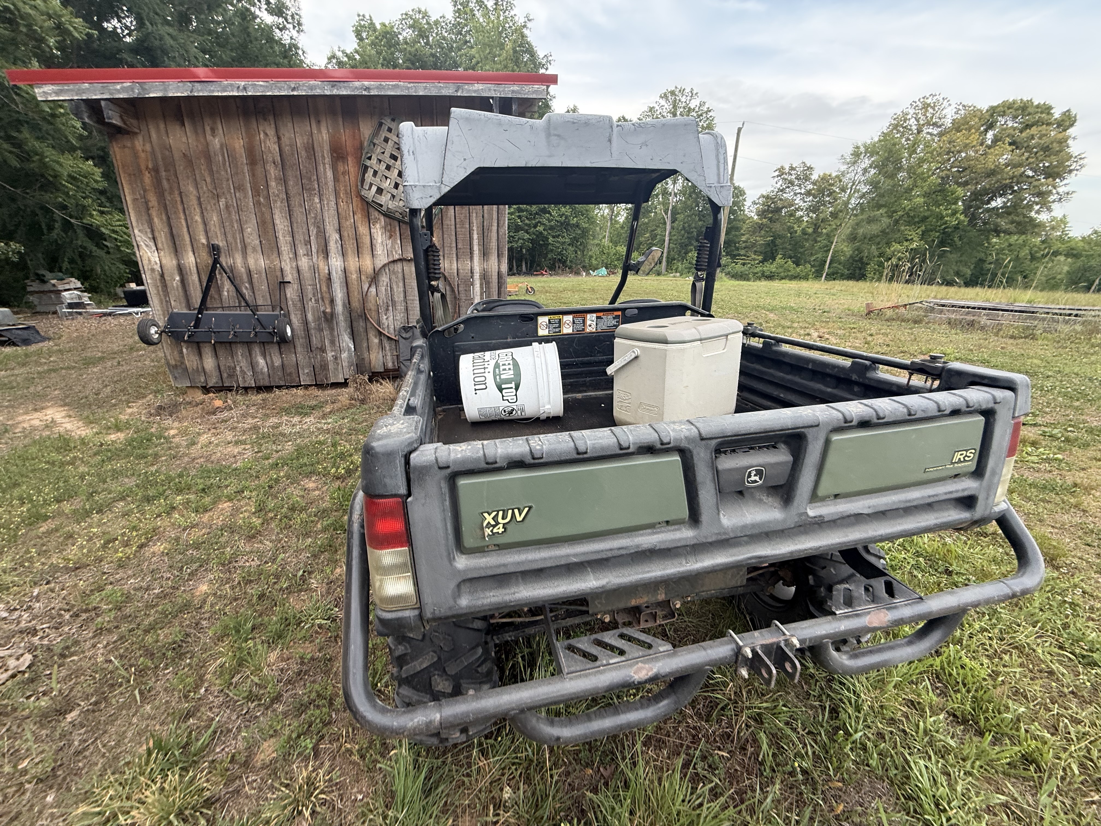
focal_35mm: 14
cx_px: 550
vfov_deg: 85.7
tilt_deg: -15.3
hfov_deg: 102.1
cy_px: 413
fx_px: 445
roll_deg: -0.5
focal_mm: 2.22
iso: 64
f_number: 2.2
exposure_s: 1/104
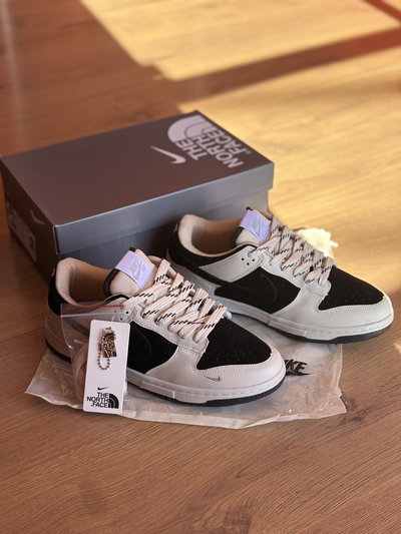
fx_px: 803
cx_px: 200
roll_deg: -0.5
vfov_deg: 36.8
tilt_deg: -35.1
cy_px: 267
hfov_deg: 28.0
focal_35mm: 52
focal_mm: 5.96
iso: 40
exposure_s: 1/482
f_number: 1.6
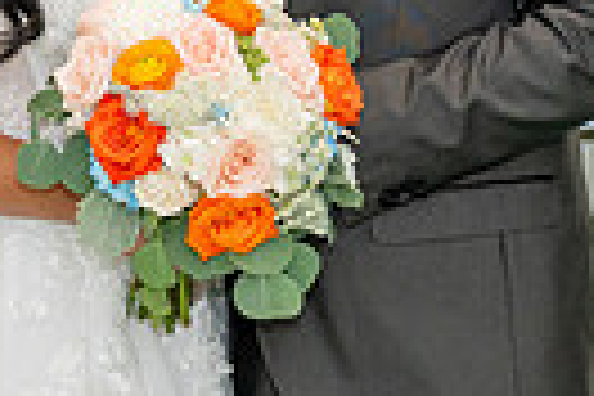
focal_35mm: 230
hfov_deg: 8.9
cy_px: -32
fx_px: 3795
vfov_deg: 6.0
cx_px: 7
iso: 800
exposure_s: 1/160
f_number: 3.2
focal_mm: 44
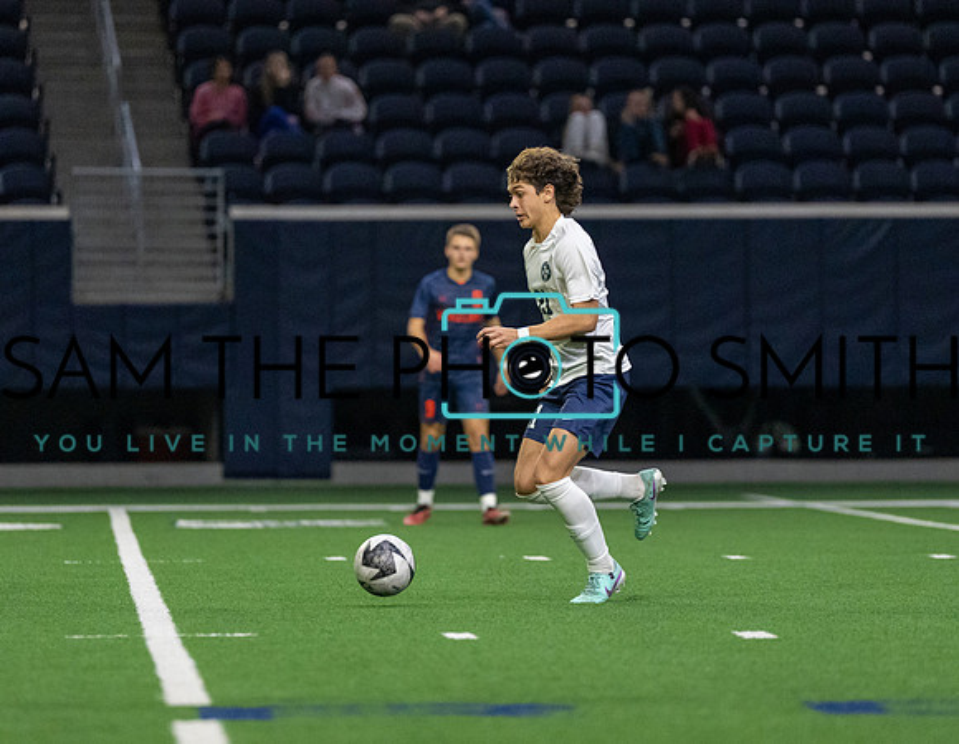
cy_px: 352
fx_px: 8799
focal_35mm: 314
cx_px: 489
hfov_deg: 6.2
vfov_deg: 4.8
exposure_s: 1/1250
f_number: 2.8
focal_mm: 200
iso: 5000
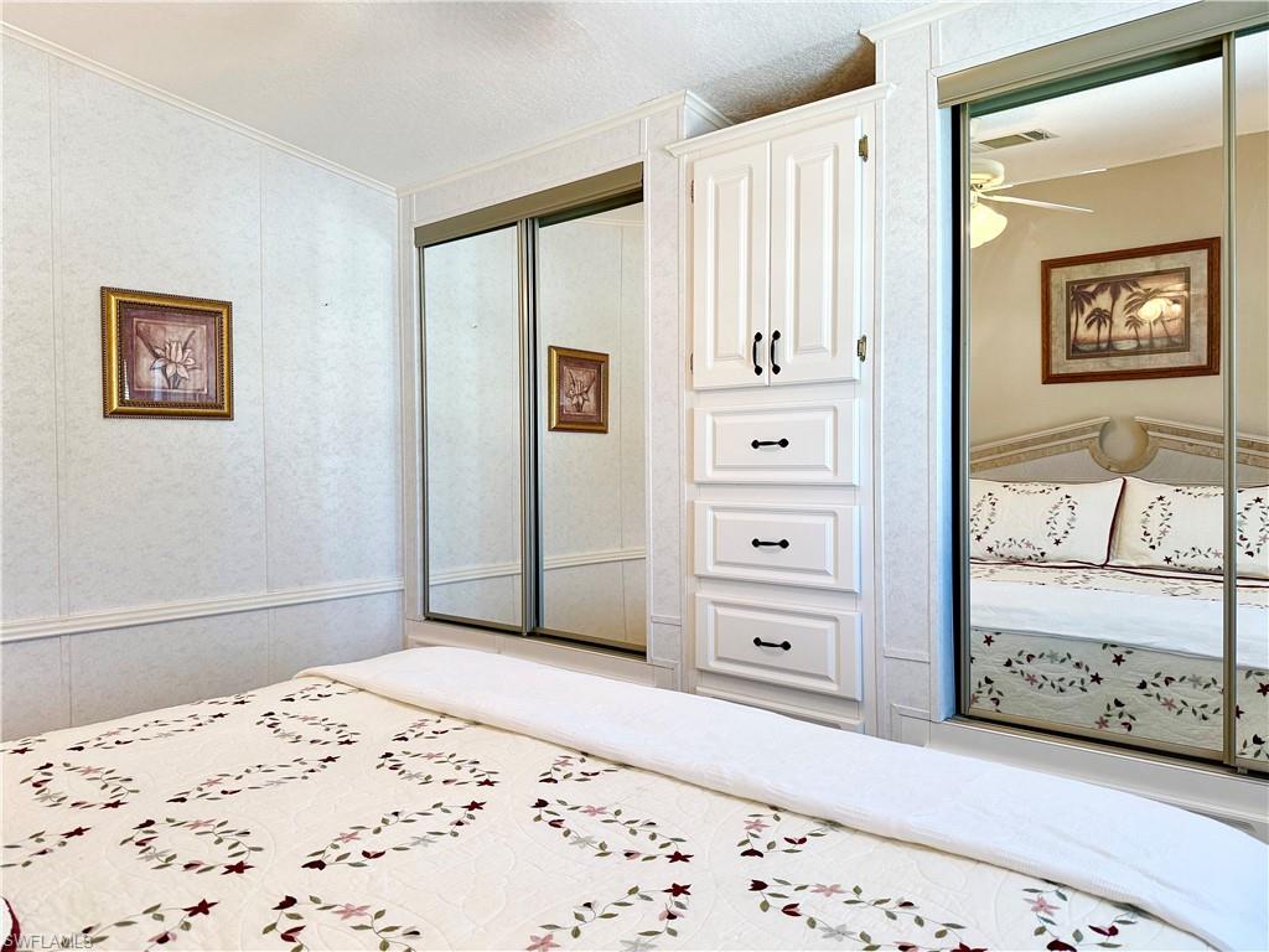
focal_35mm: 24
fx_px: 880
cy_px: 476
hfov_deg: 71.6
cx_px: 634
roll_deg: +0.3
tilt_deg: -1.0
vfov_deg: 56.8
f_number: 1.78
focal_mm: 6.76
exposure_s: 1/167
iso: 160
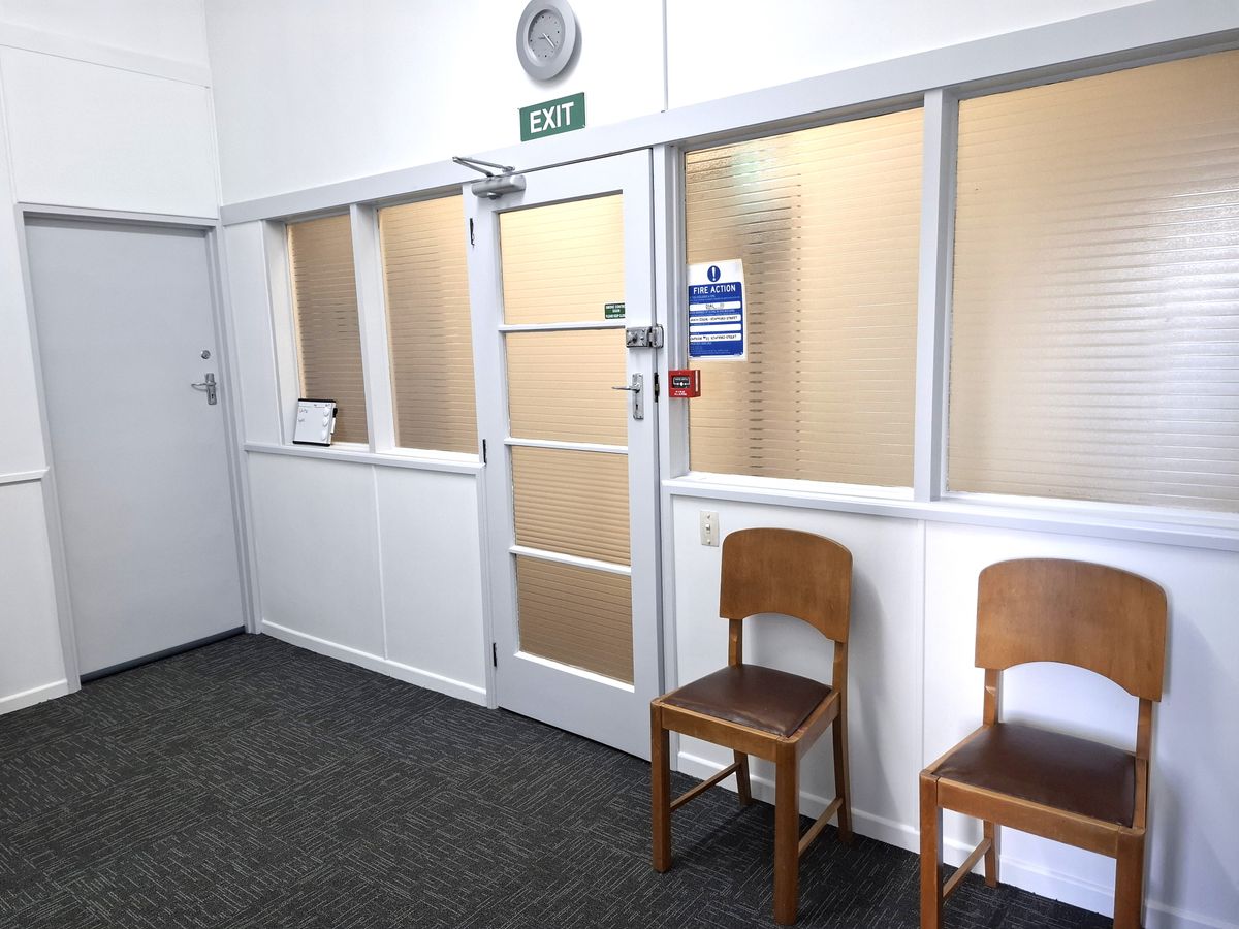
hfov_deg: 73.9
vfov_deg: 58.9
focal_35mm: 23
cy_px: 464
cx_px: 620
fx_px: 823
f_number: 1.8
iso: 250
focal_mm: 5.54
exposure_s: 1/100
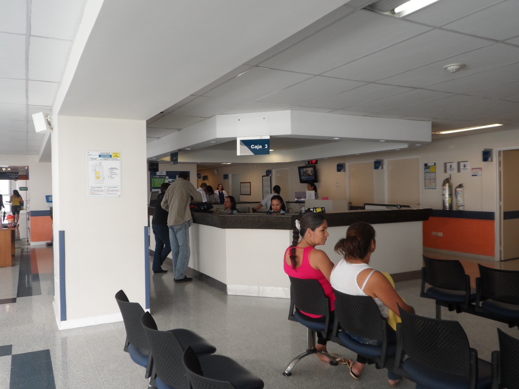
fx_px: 420
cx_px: 260
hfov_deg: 63.4
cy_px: 194
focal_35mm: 28
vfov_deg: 49.7
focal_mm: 4.9
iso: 80
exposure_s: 1/60
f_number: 3.1
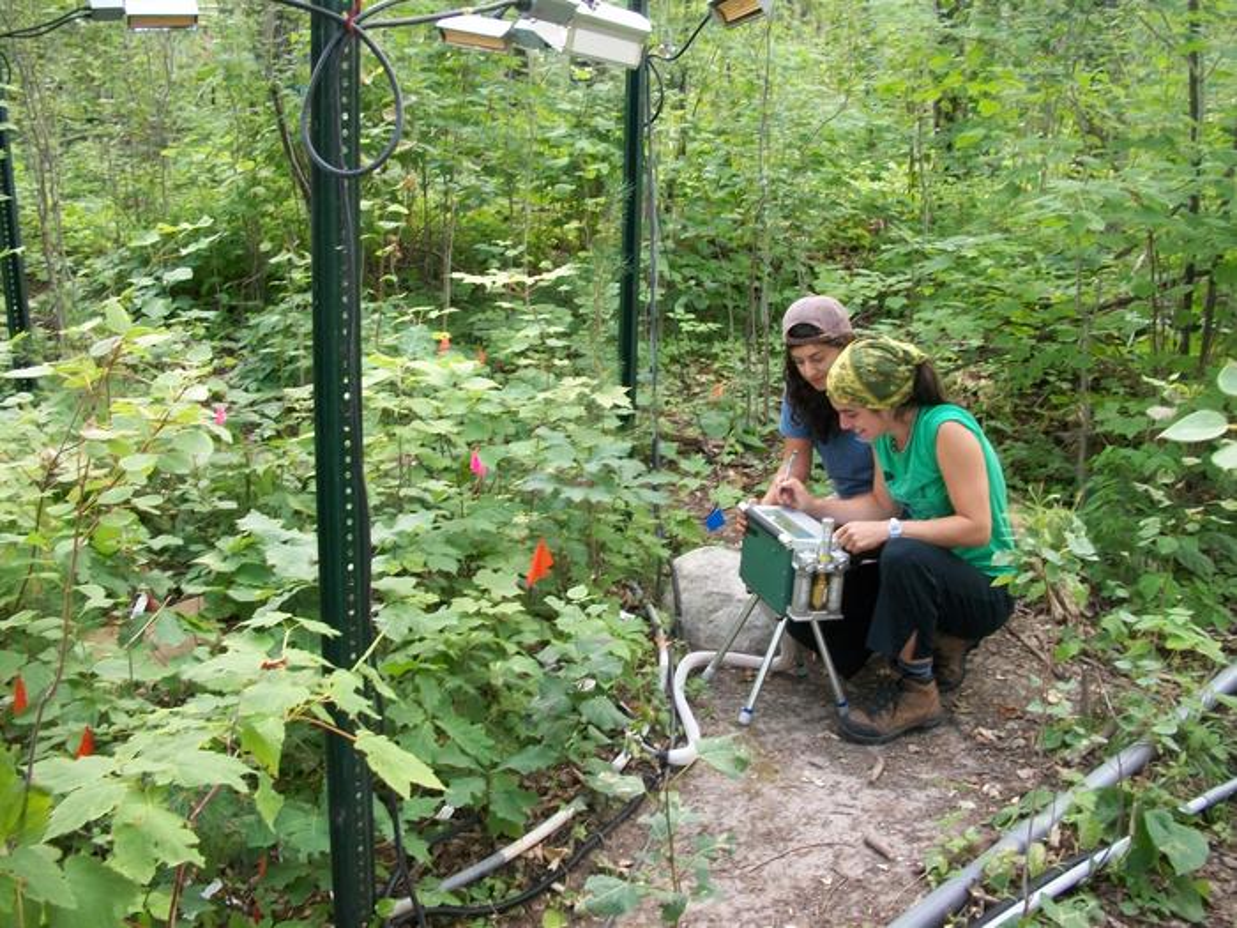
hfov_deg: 52.6
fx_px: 1251
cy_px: 464
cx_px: 618
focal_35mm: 35
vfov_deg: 40.7
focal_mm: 6.3
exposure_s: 1/40
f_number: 3.1
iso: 160
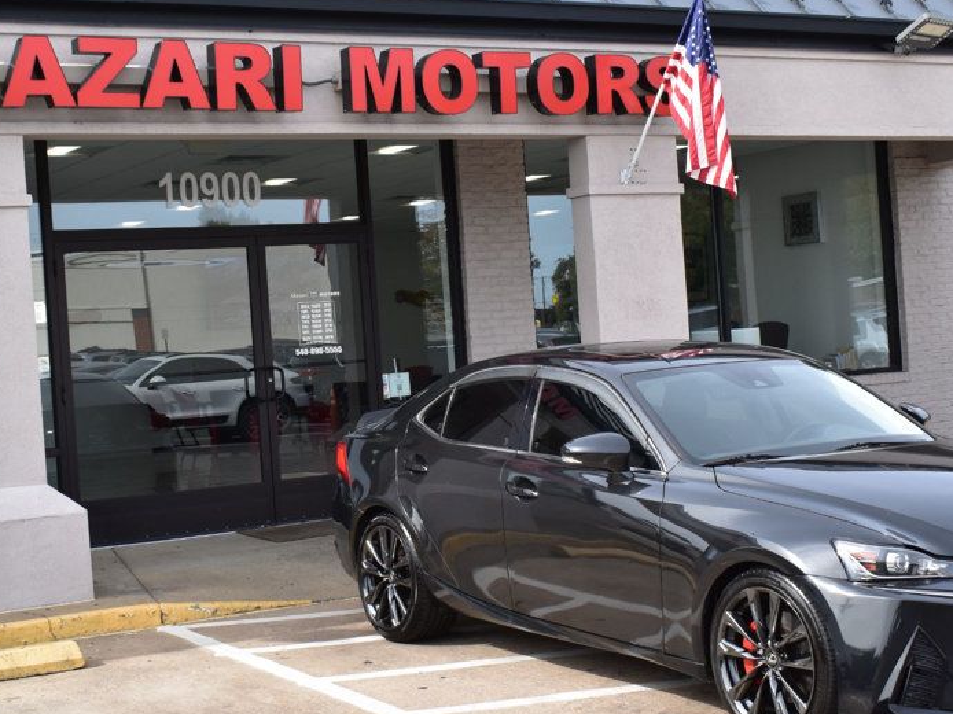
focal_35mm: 62
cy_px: 361
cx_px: 441
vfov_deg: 23.7
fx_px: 1698
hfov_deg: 31.3
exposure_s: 1/250
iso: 400
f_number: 10
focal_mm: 29
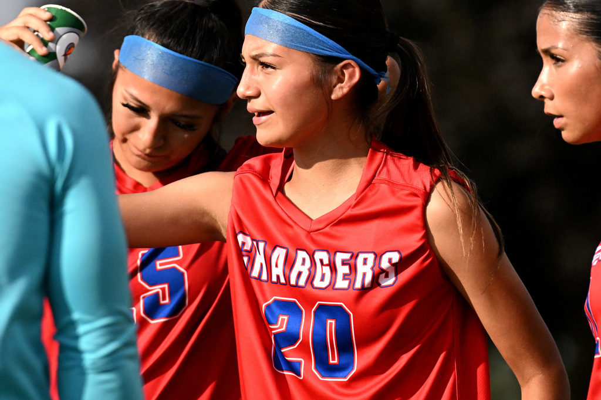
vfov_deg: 1.8
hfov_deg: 2.8
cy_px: 200
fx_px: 12516
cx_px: 300
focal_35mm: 750
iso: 3200
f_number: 8
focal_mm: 500
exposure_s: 1/8000
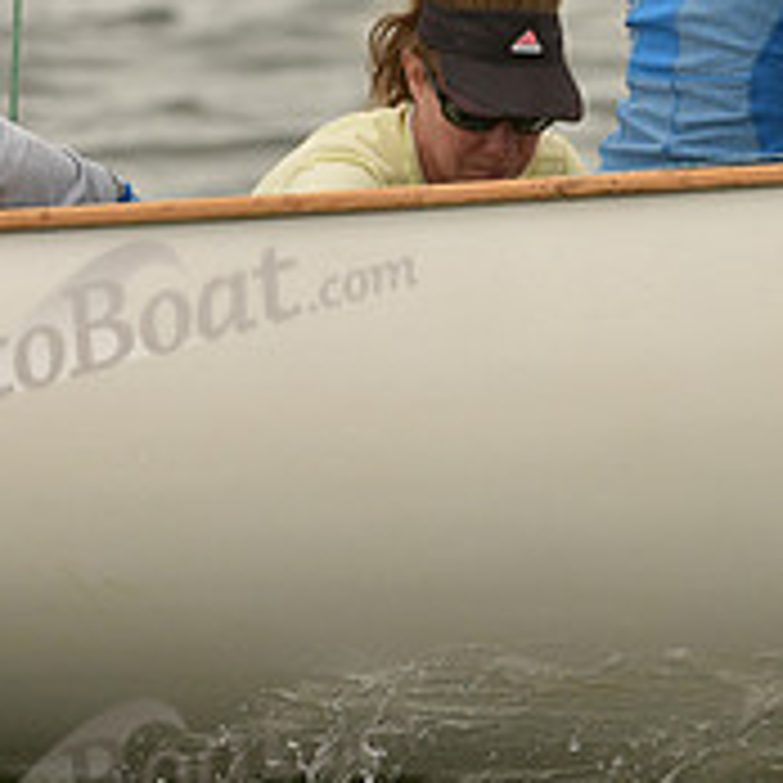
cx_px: 652
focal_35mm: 680
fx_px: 17402
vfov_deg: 2.6
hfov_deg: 2.6
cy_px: 38
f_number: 5
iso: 320
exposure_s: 1/2000
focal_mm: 240
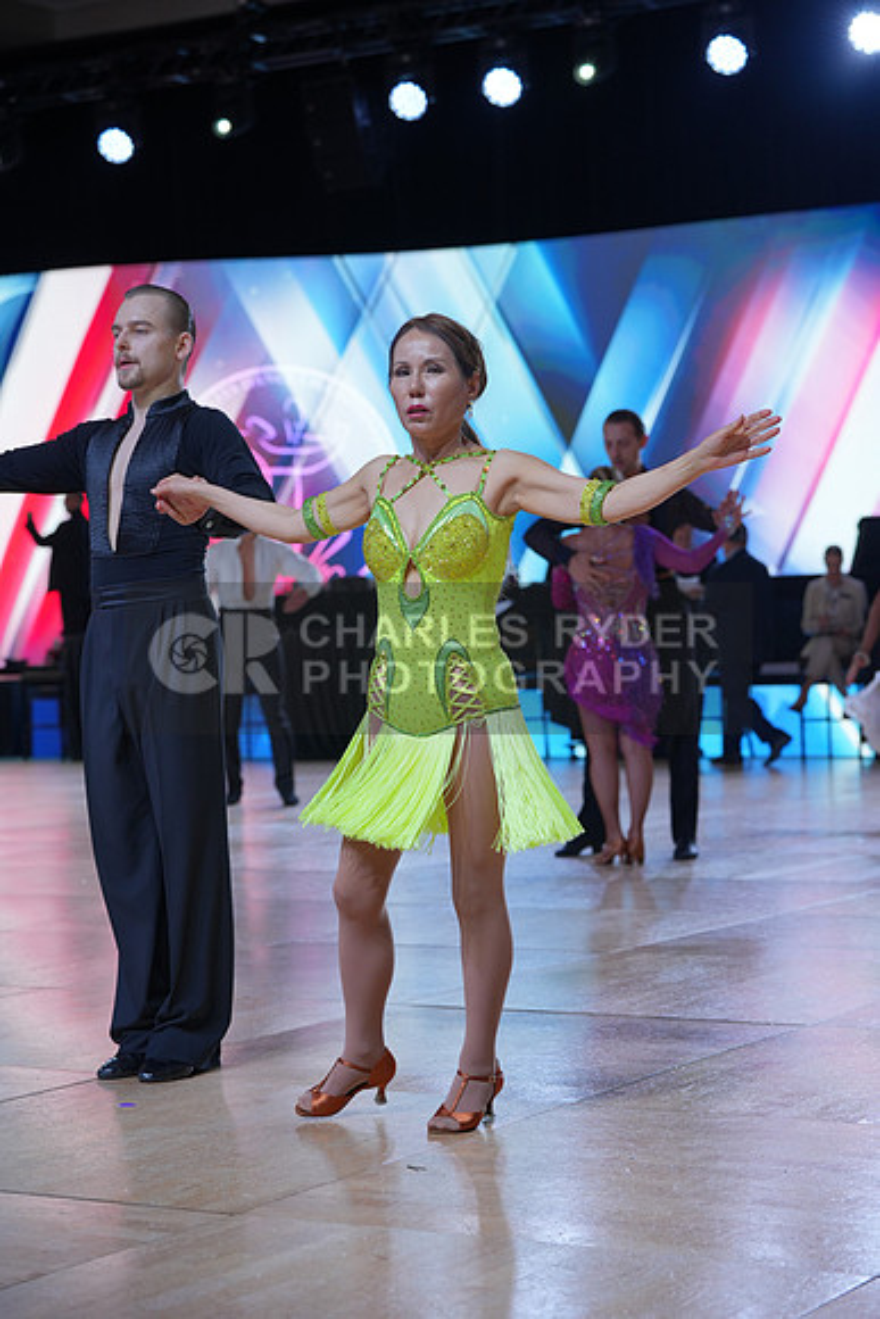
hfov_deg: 18.2
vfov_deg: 27.0
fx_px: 2748
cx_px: 440
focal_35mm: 75
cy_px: 660
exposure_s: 1/400
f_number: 4
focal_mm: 75
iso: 320
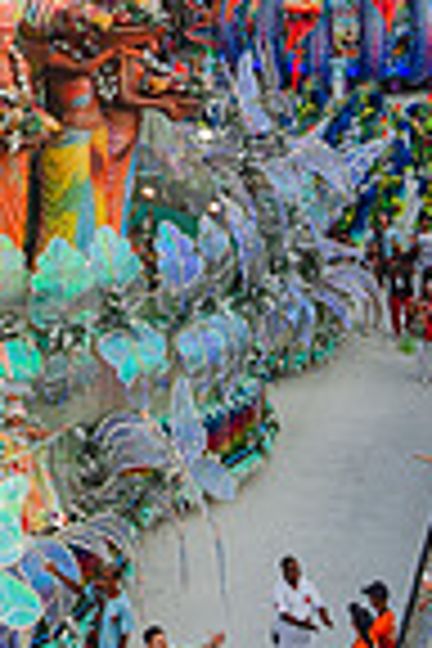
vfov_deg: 17.6
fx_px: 1962
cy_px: -194
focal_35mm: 109
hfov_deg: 12.3
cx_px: -76
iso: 200
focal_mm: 35
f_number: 4
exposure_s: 1/800
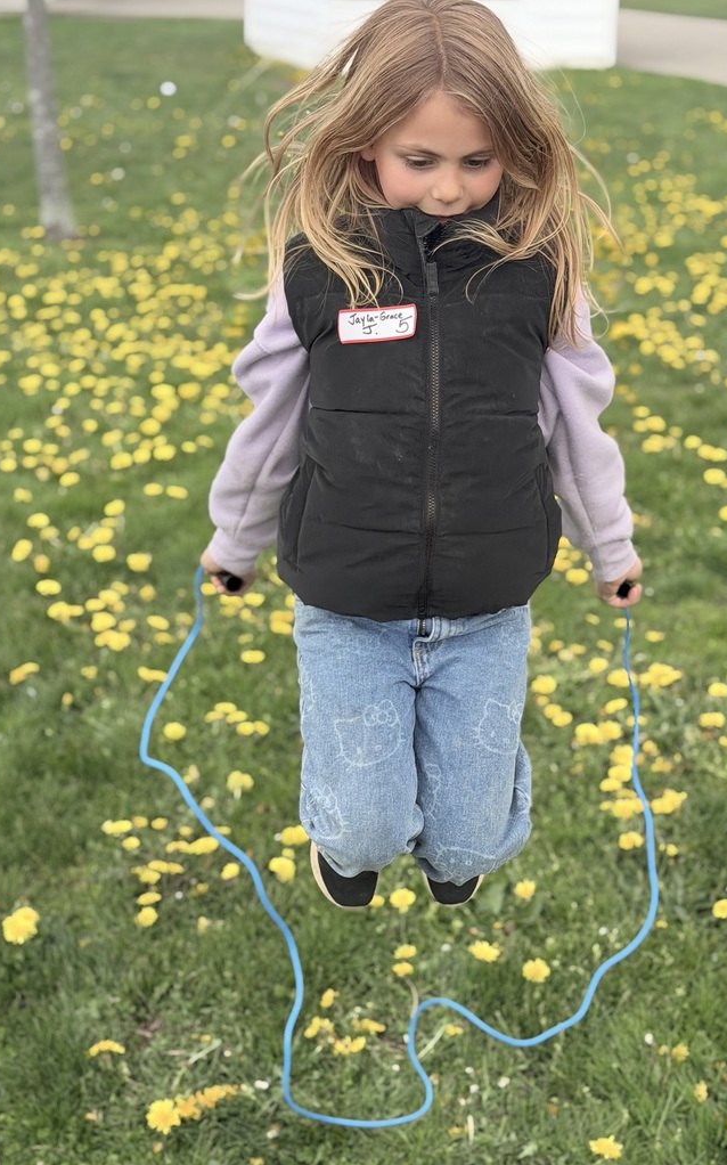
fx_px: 1618
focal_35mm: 51
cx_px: 371
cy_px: 582
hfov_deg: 25.3
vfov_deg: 39.6
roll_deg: +1.0
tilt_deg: -20.8
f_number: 1.78
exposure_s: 1/1027
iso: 64
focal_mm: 6.76
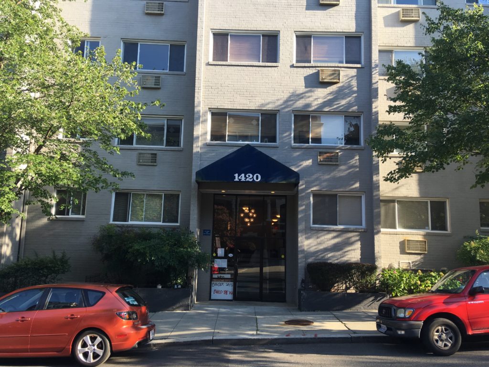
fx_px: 410
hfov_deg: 61.7
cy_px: 184
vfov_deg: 48.2
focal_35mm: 29
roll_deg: -1.7
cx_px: 244
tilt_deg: +9.0
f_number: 2.2
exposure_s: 1/373
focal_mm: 4.15
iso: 25
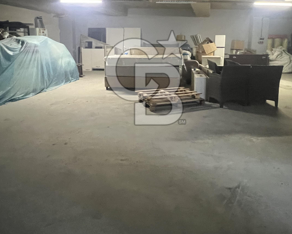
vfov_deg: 57.5
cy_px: 78
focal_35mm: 24
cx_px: 146
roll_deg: -0.4
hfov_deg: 70.3
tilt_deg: -7.6
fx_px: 207
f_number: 1.8
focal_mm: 1.57
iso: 800
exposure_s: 1/34
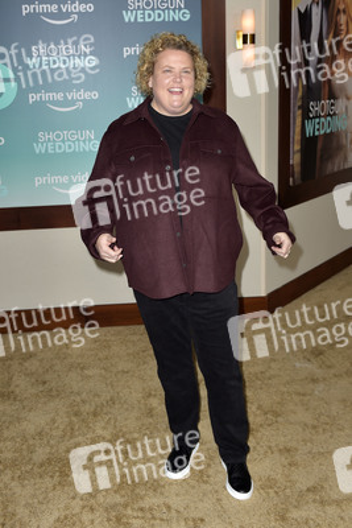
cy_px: 264
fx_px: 528
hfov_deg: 36.9
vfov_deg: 53.1
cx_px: 176
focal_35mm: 36
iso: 400
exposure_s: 1/250
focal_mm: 36
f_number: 6.3
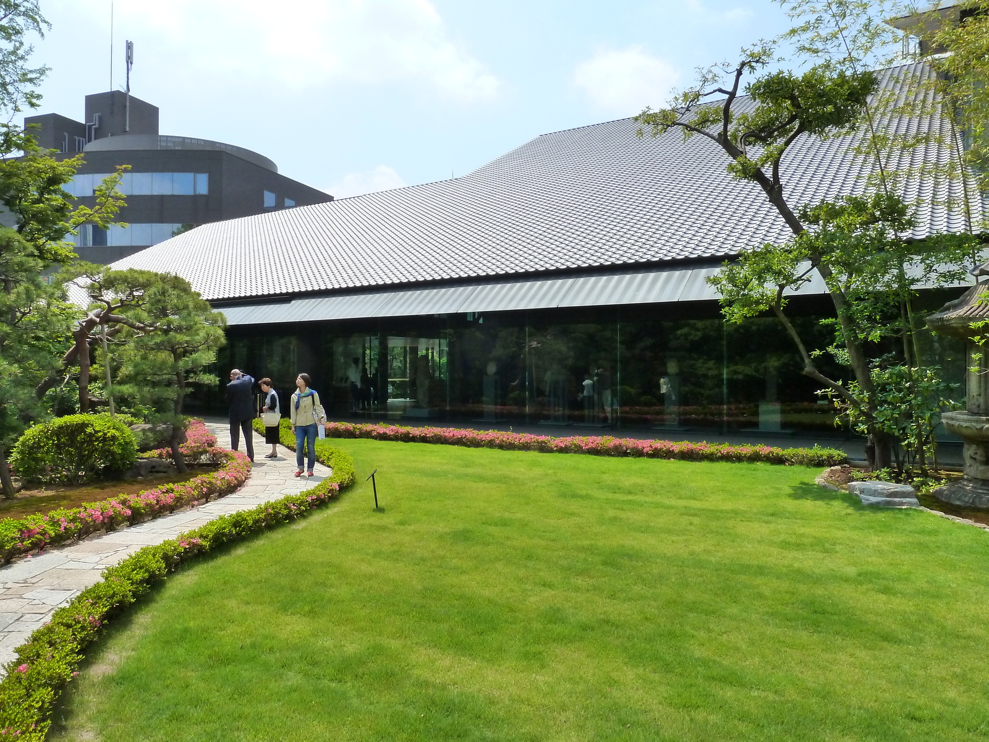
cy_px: 371
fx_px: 714
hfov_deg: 69.4
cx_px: 494
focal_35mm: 25
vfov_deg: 54.9
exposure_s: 1/400
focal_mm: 4.1
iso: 200
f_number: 5
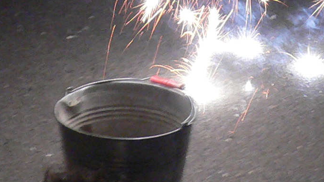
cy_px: -146
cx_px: 200
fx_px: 1228
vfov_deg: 8.2
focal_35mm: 143
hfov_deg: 15.0
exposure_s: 1/8
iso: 200
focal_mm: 5.8
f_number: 2.8
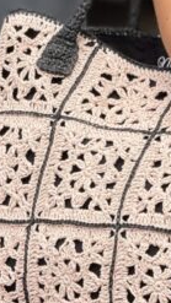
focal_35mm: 423
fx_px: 3409
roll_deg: -3.5
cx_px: 177
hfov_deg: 2.9
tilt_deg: -3.6
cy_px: 48
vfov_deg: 5.1
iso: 64
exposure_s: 1/281
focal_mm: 15.66
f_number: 2.8
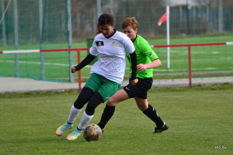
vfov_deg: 3.1
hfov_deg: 4.6
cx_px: 116
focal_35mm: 450
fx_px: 2911
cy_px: 78
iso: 125
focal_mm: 300
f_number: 5.6
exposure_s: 1/400
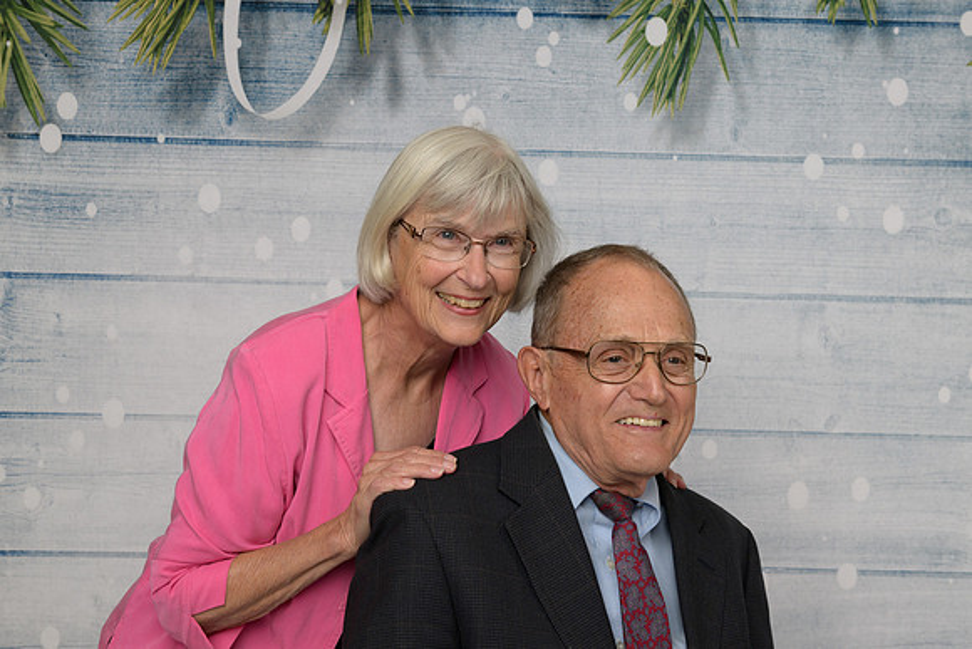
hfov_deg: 35.6
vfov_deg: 24.2
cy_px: 324
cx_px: 486
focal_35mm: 56
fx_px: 1512
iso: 400
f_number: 10
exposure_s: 1/125
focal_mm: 56
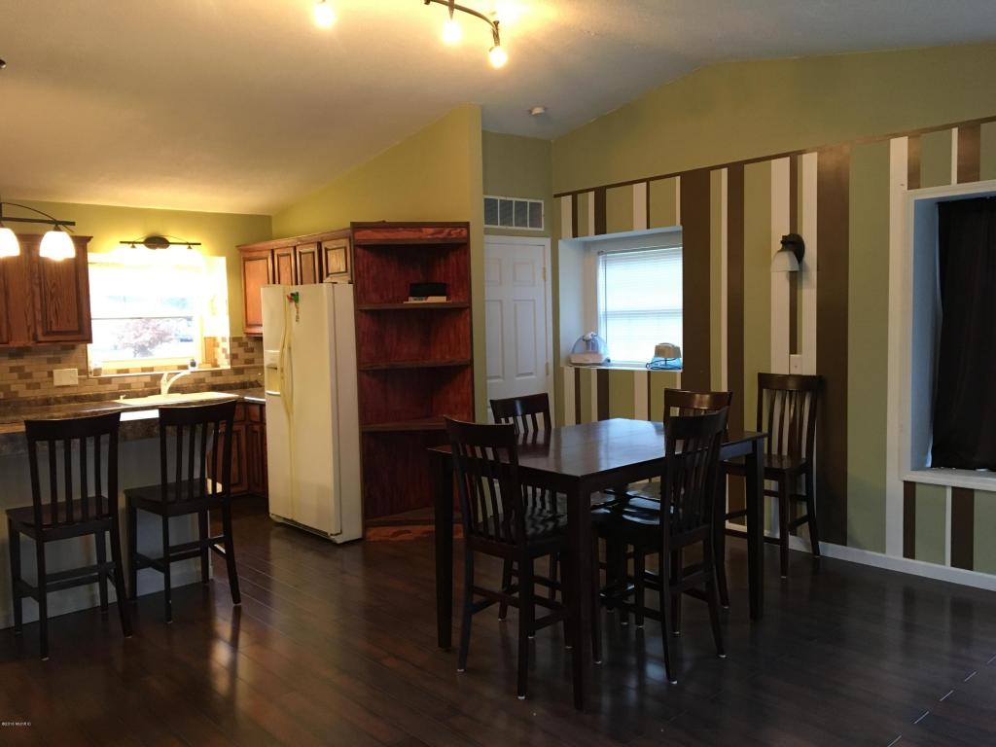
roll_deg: +1.2
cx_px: 498
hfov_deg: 61.7
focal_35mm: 29
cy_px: 374
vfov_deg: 48.2
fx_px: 834
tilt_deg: -4.9
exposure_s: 1/30
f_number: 2.2
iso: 160
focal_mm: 4.15
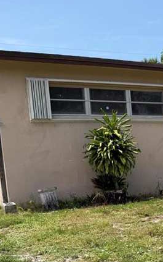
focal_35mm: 64
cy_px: 215
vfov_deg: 31.1
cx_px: 231
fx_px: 455
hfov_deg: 18.4
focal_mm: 6.76
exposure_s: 1/4673
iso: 80
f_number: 1.78
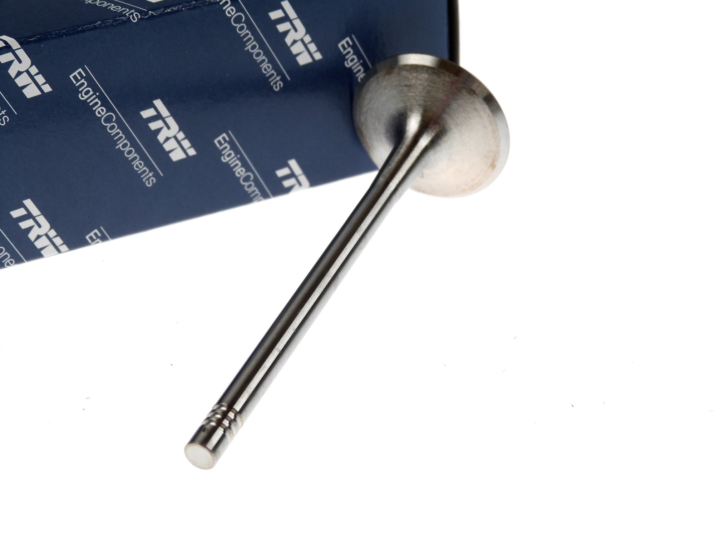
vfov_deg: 16.8
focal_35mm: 88
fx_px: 1818
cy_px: 268
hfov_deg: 22.3
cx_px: 358
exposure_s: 1/125
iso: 100
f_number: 4
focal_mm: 15.8
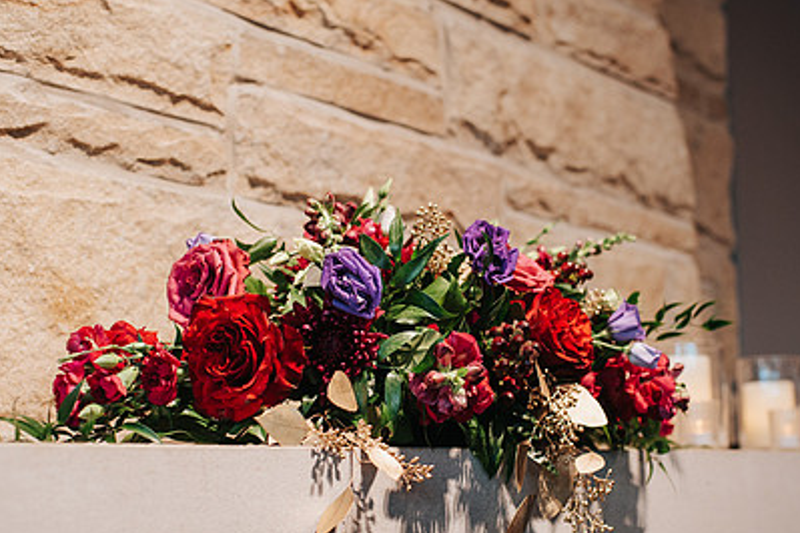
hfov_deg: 36.9
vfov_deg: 25.0
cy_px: 338
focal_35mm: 54
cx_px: 430
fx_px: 1200
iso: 1000
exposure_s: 1/250
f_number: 2.8
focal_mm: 35
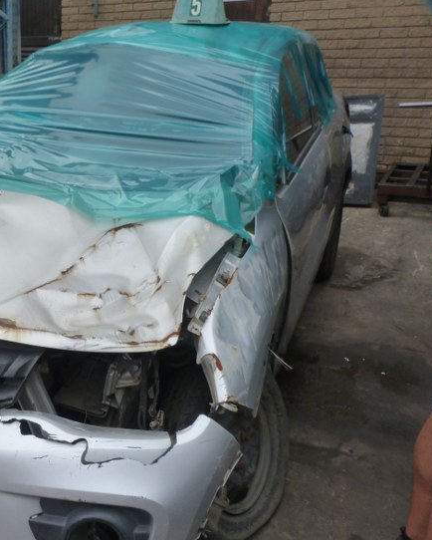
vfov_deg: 50.2
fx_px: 575
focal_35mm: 36
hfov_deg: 38.5
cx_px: 47
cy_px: 297
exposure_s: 1/160
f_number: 4
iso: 125
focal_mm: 4.5
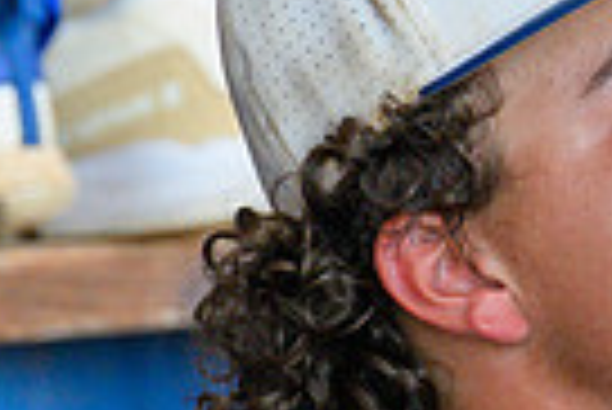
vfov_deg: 1.6
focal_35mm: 850
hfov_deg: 2.4
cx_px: 909
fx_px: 14465
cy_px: 259
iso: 9000
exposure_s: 1/2000
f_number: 4
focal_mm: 200
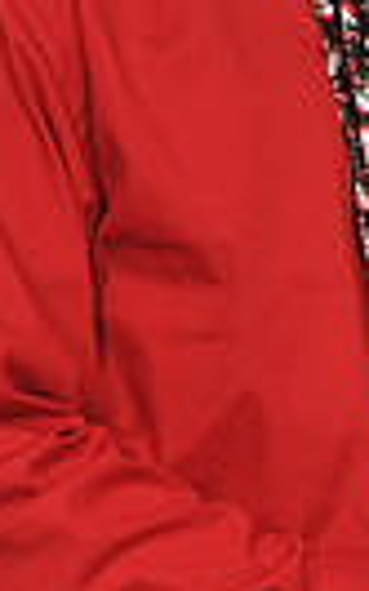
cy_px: 364
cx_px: 620
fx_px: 3431
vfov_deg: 9.8
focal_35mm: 213
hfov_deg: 6.1
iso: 200
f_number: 5.6
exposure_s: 1/125
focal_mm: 32
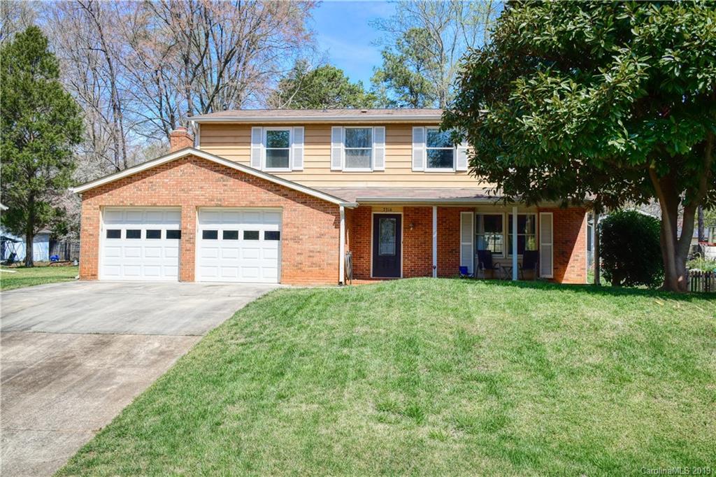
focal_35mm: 30
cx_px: 358
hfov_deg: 61.9
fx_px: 596
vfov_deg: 43.6
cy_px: 238
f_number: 6.3
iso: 100
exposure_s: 1/400
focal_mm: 20
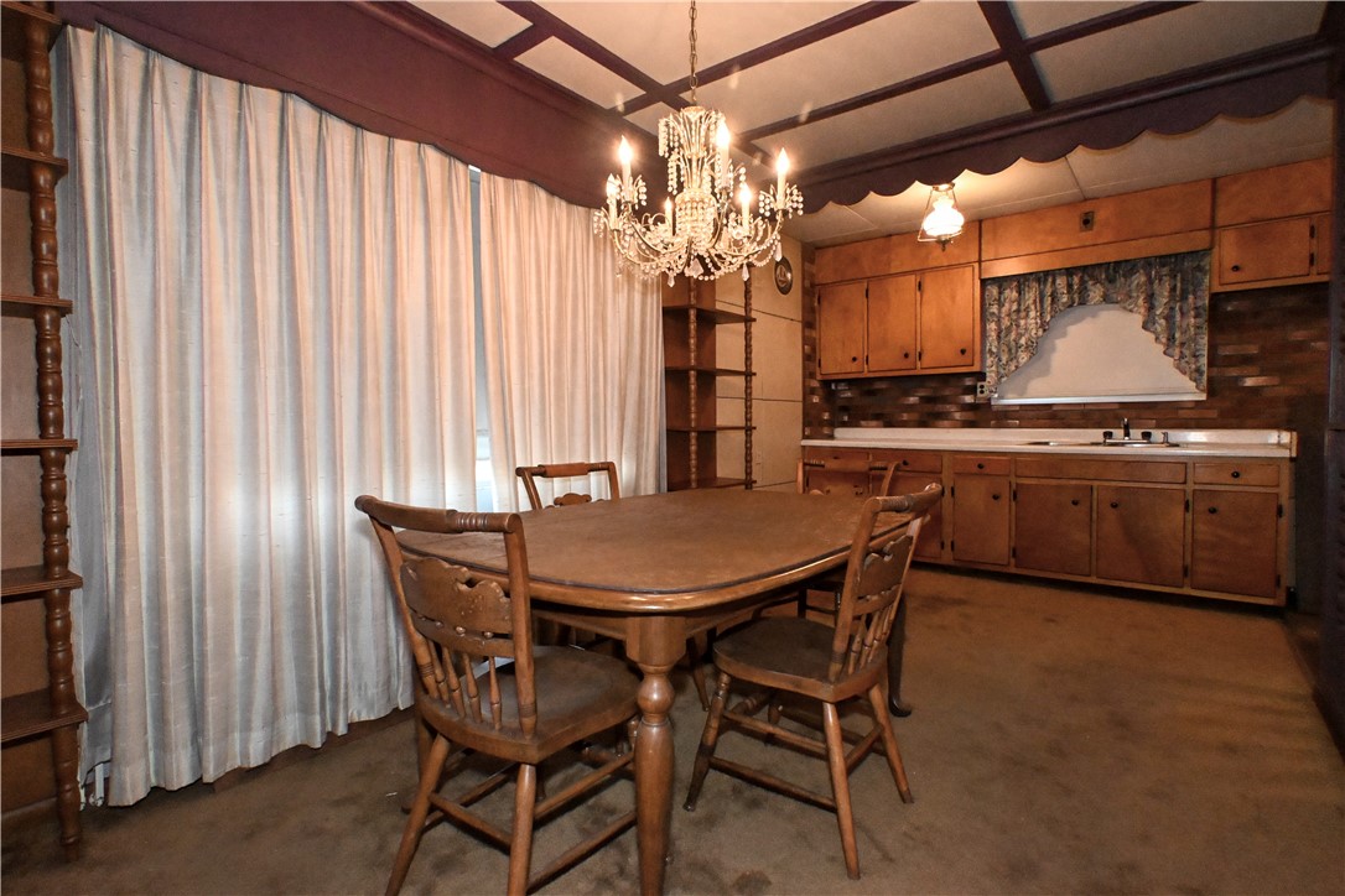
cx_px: 672
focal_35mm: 18
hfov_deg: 90.0
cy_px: 448
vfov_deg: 67.4
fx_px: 672
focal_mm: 12
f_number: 8
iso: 10000
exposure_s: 1/160
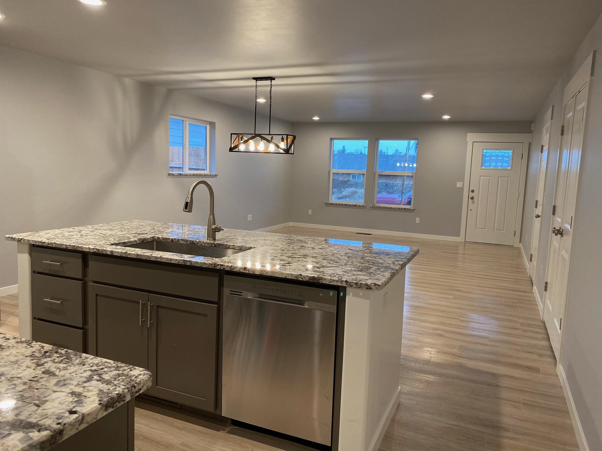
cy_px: 226
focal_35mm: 26
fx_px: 452
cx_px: 301
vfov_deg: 53.1
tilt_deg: -6.7
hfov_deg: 67.3
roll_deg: -2.3
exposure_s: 1/60
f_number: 1.8
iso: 160
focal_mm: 4.25
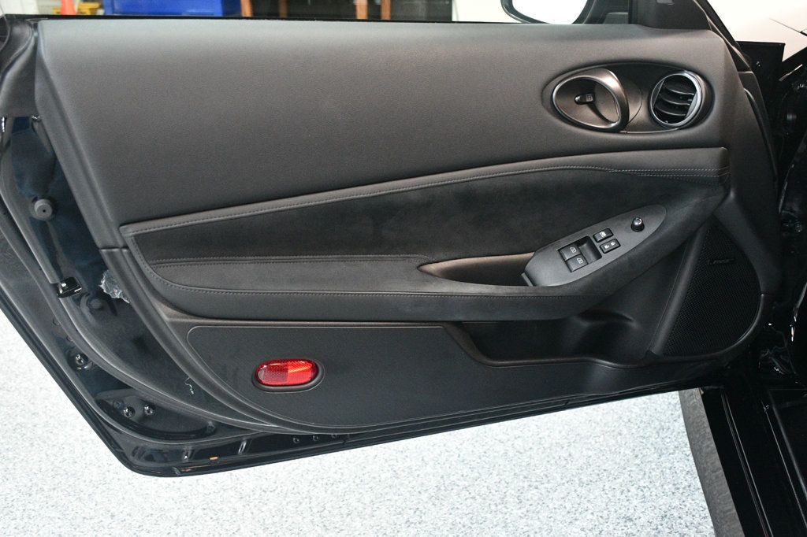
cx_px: 404
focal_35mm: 39
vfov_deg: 34.2
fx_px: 874
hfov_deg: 49.6
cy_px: 268
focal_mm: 26
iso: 4000
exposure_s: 1/60
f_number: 3.8
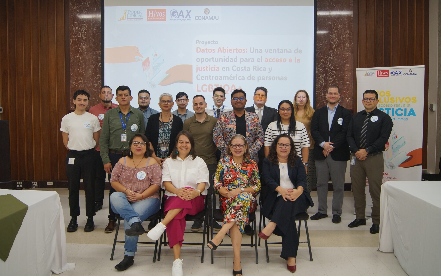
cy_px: 131
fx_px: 373
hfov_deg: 61.2
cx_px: 219
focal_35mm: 31
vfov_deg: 40.6
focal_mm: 20
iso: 400
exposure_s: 1/60
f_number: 4
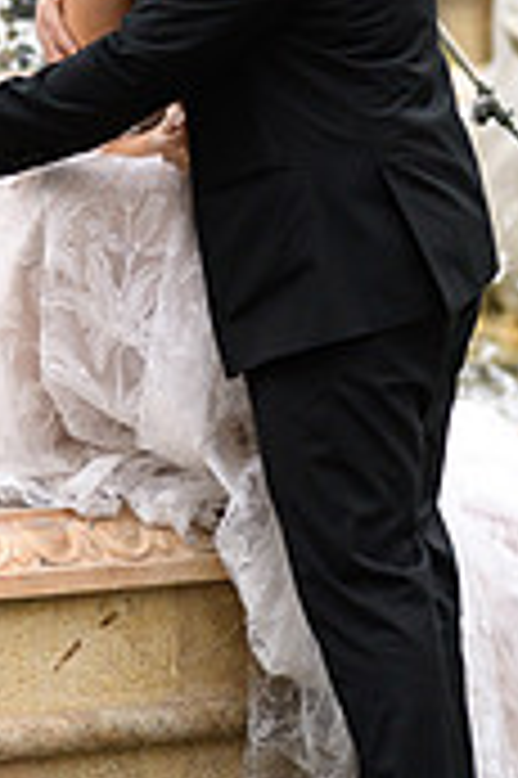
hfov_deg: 3.5
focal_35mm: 391
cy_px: 189
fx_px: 8455
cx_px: 230
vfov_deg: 5.3
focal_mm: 150
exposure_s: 1/3200
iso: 250
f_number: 2.8
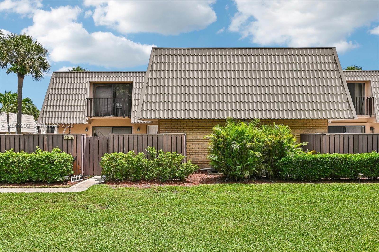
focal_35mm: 22
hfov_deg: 77.3
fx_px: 237
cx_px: 190
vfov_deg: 56.1
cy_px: 126
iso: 1250
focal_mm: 22.5
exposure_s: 1/3200
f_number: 8
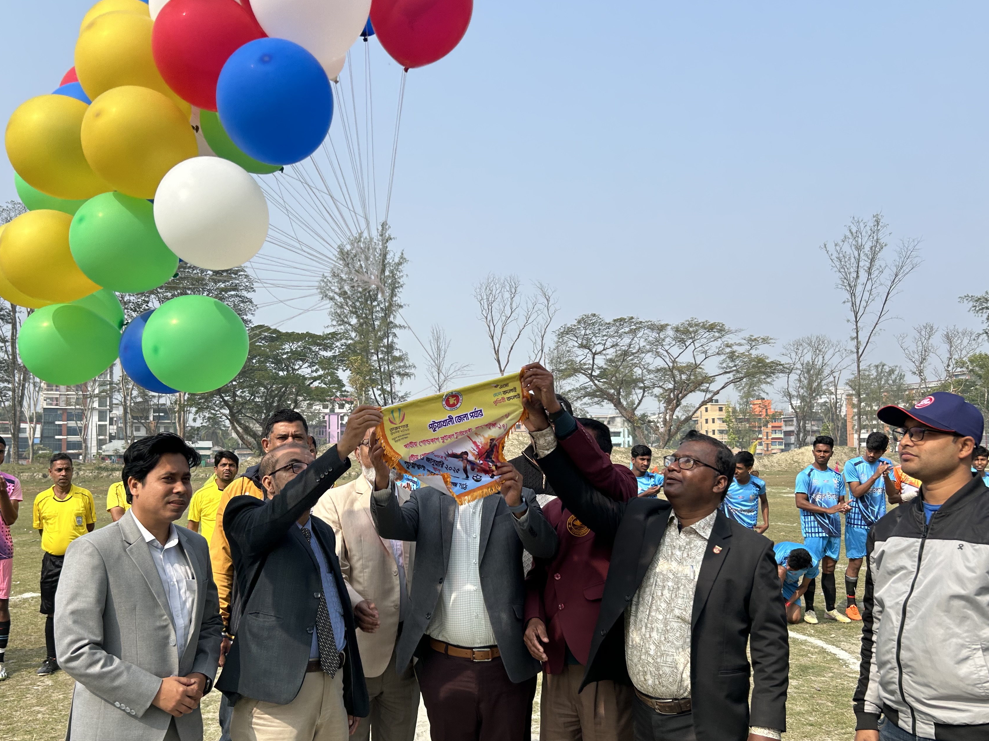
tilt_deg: +2.4
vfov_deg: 45.3
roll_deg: +0.5
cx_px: 433
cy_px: 432
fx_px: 886
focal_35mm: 31
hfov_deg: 58.2
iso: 50
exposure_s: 1/3257
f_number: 1.5
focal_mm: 5.7
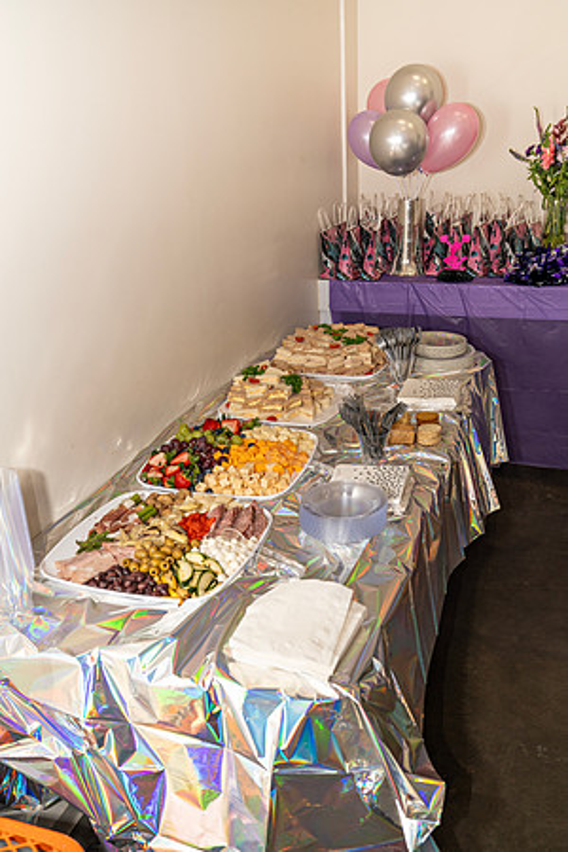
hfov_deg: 40.0
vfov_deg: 57.2
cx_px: 284
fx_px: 781
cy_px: 426
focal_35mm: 33
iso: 250
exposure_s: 1/160
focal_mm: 33
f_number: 5
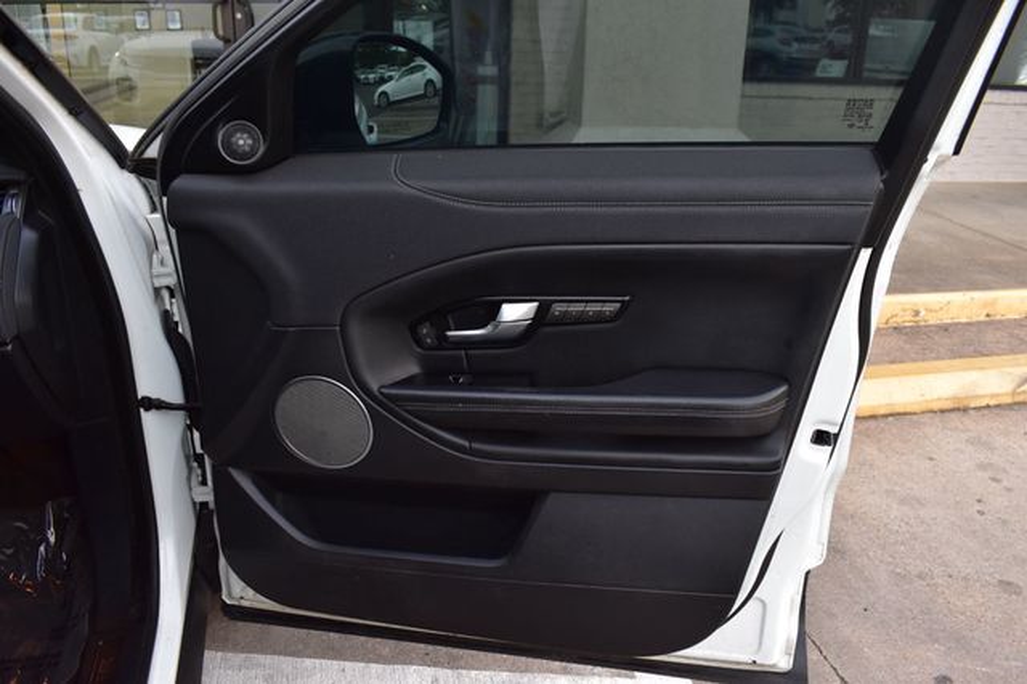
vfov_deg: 43.6
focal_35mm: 30
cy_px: 342
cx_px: 514
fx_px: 855
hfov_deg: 62.0
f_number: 7.1
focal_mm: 20
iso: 400
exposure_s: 1/25
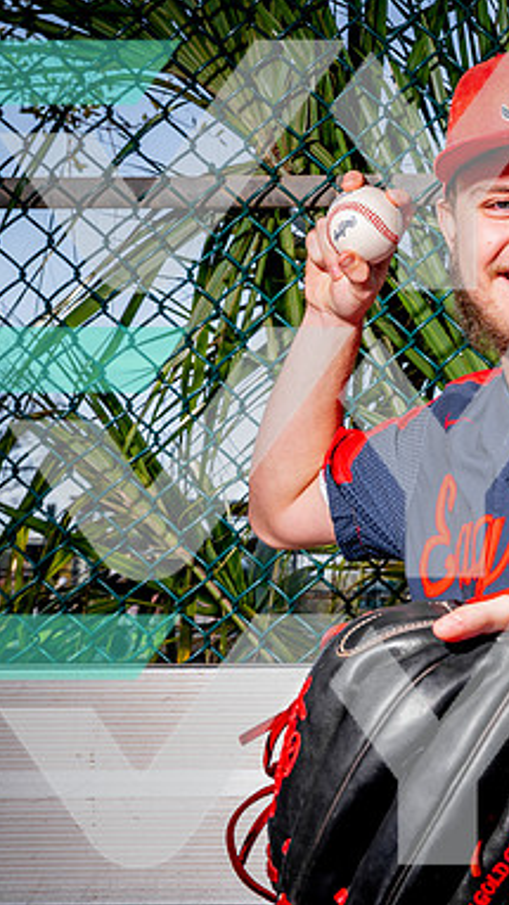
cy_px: 454
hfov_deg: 16.8
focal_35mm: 70
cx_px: 545
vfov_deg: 30.1
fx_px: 1679
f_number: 11
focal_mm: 44
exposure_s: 1/125
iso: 200
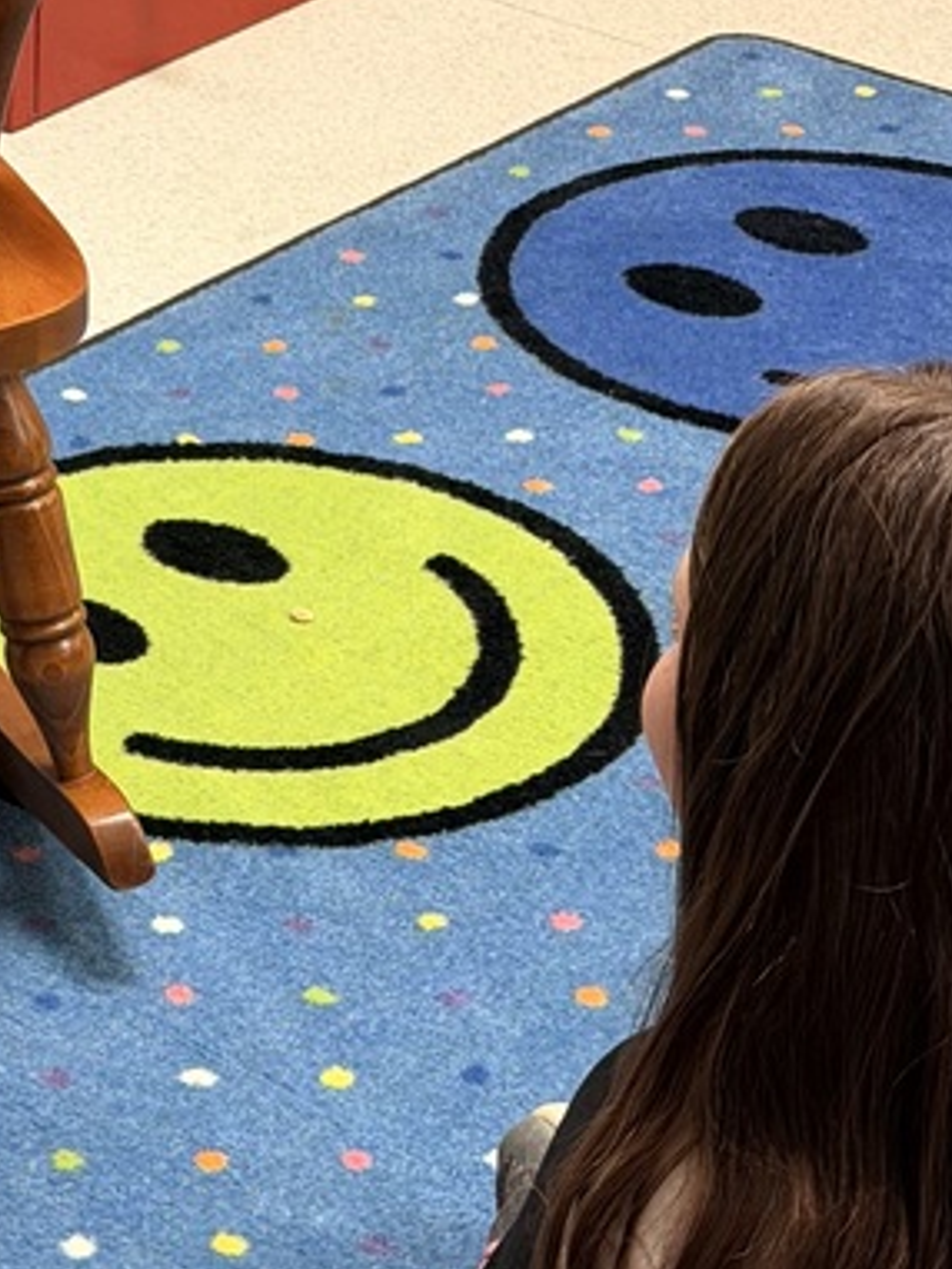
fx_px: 4728
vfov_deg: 15.0
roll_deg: +0.4
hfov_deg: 11.2
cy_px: -30
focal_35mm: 129
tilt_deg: -21.5
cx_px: -316
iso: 200
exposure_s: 1/60
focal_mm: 6.76
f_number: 1.78
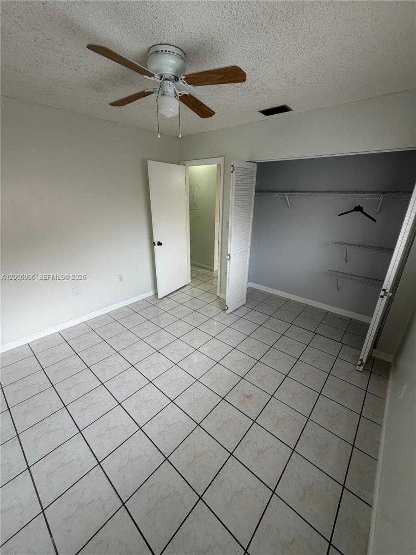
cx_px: 208
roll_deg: -0.7
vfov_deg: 102.1
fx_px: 224
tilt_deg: -20.6
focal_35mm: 14
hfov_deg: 85.7
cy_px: 278
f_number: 2.2
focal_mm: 2.22
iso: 200
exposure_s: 1/120
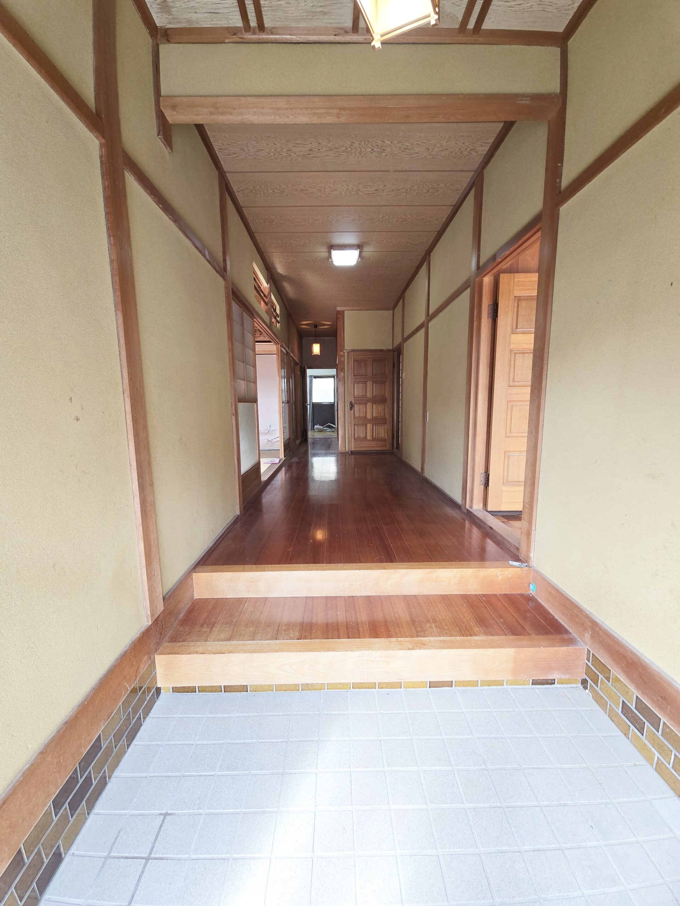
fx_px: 340
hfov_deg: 89.9
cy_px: 453
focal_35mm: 13
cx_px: 340
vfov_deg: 106.2
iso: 80
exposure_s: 1/60
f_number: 2.2
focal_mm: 2.2
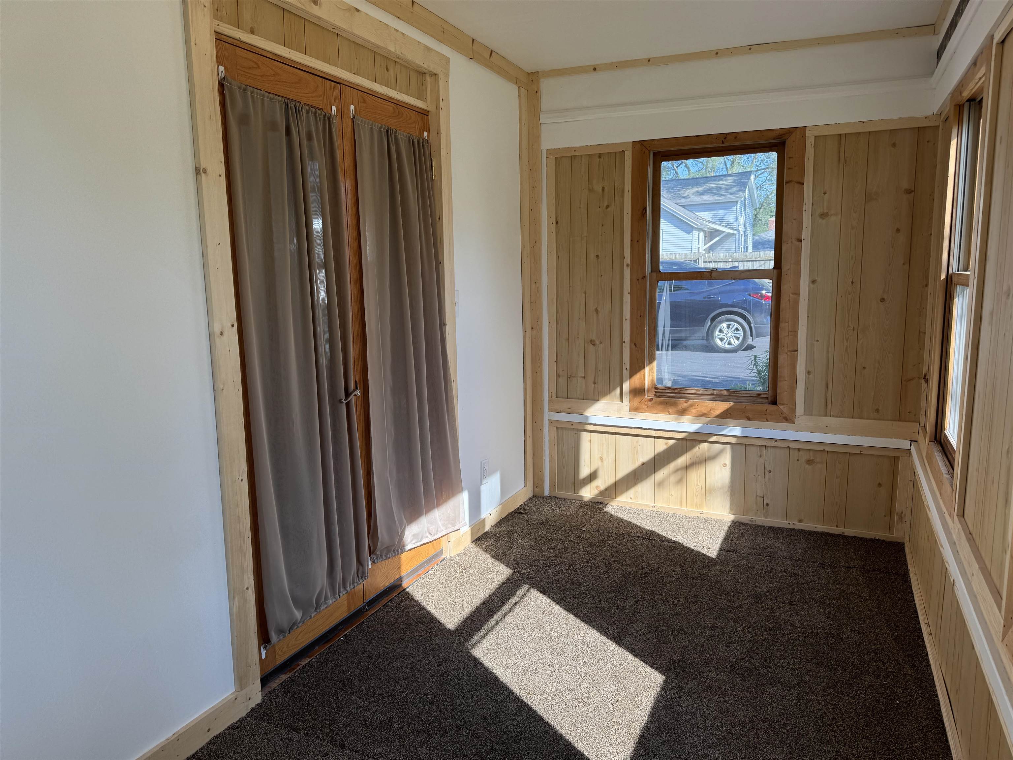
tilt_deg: -8.2
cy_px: 380
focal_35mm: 24
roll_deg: +1.0
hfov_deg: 71.6
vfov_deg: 56.8
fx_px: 702
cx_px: 506
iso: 80
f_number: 1.78
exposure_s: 1/364
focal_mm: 6.76
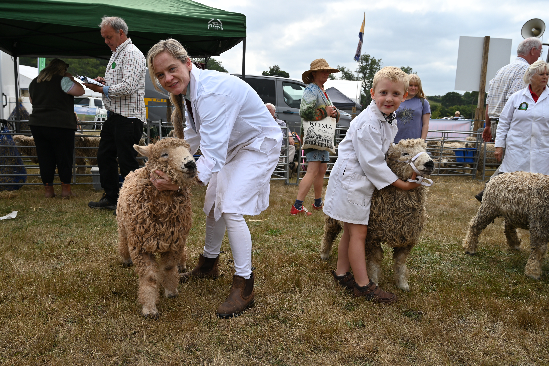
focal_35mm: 30
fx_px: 457
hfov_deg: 62.0
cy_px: 183
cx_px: 274
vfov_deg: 43.6
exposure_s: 1/320
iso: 100
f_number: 6.3
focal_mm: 30
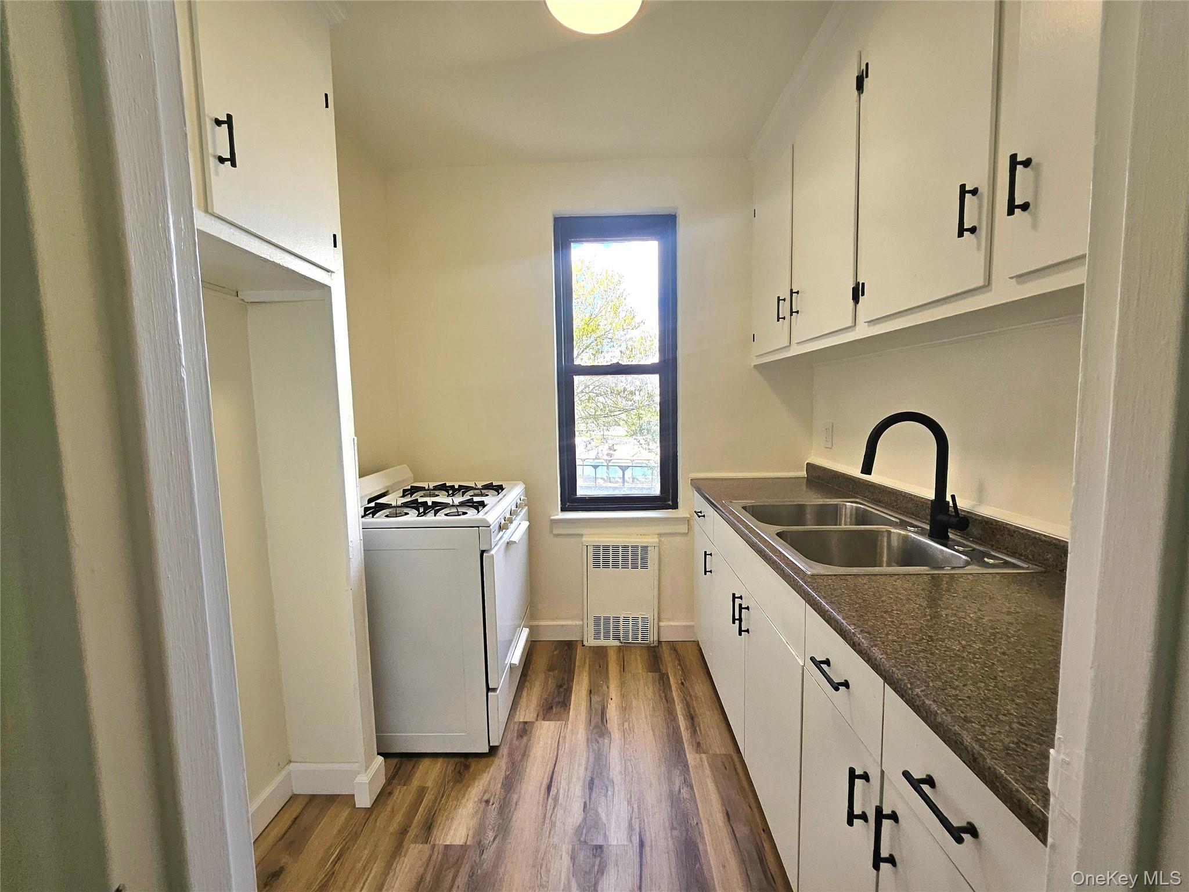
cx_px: 594
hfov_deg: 106.2
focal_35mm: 13
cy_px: 446
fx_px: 447
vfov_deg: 89.9
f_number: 2.2
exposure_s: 1/60.2
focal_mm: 1.7
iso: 64
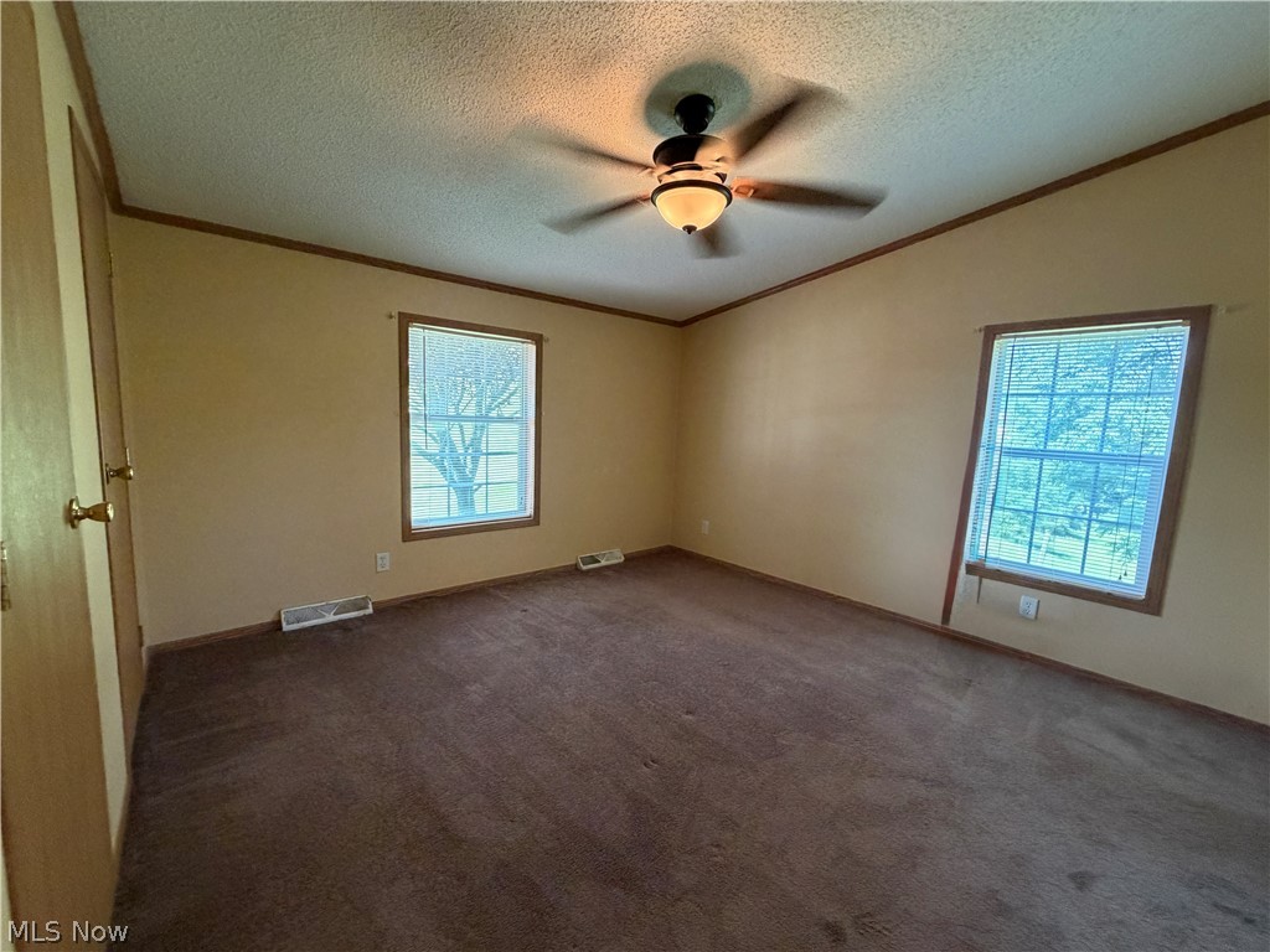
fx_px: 514
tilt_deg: -6.0
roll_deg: -1.4
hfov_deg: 102.1
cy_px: 476
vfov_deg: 85.7
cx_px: 635
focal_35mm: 14
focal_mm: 2.22
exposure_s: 1/60
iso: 400
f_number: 2.2
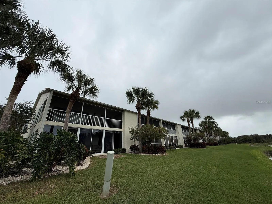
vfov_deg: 85.7
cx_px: 136
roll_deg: +2.4
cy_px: 102
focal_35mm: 14
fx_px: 110
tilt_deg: +24.9
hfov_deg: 102.1
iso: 50
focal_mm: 2.22
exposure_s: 1/3125
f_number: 2.2
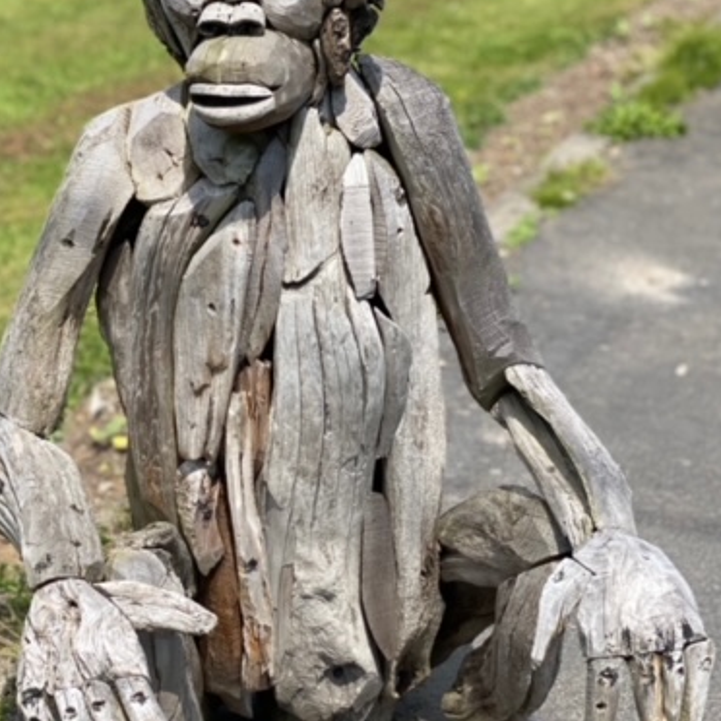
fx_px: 1862
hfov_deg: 21.9
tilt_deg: -18.5
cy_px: 320
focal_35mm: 79
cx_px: 302
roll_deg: -2.1
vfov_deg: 21.9
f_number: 2
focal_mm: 6
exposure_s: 1/1020
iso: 20
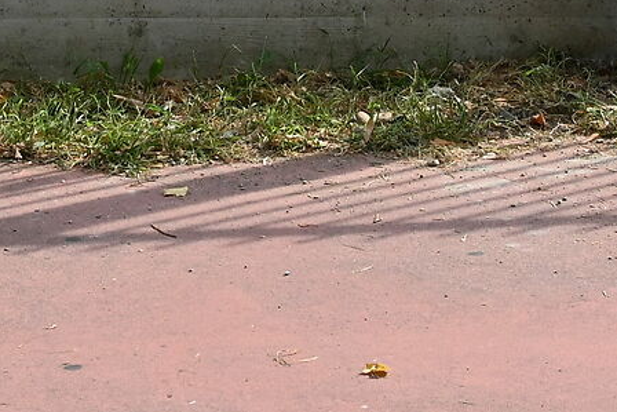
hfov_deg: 10.4
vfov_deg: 6.7
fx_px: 3394
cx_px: 175
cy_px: -385
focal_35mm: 198
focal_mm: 37
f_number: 7.1
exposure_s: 1/200
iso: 100
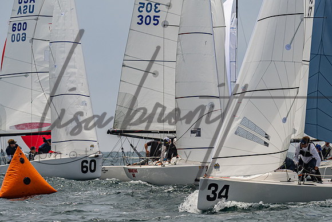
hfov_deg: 6.3
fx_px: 3001
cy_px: 171
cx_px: 189
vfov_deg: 4.2
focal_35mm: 325
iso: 400
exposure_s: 1/3200
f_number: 6.3
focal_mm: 200
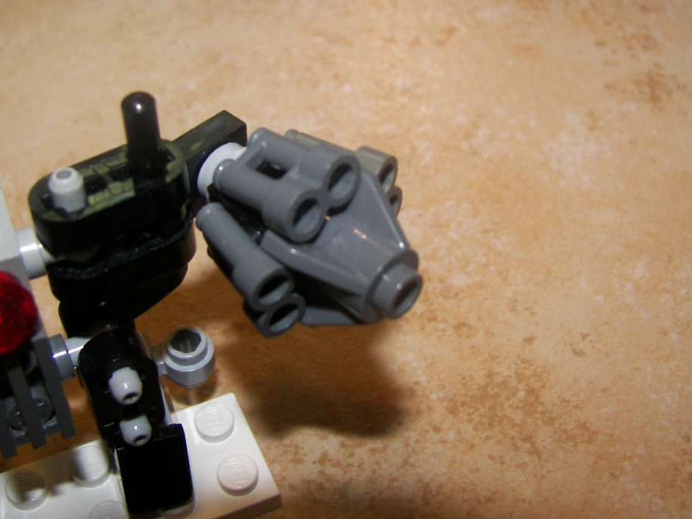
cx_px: 327
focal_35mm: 51
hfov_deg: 37.5
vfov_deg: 28.5
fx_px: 1020
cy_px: 215
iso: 100
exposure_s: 1/30
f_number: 2.8
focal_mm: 6
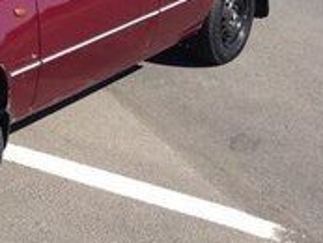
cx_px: -24
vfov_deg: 11.6
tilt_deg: -16.9
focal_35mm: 126
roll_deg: -2.1
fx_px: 1177
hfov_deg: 15.3
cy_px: -33
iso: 50
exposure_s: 1/1355
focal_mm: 4.12
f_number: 2.4
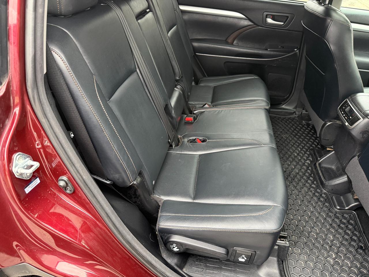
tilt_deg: -36.2
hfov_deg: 71.6
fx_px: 256
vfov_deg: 56.8
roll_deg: -0.7
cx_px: 184
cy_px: 138
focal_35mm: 24
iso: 400
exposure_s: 1/60
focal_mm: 6.76
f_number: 1.78
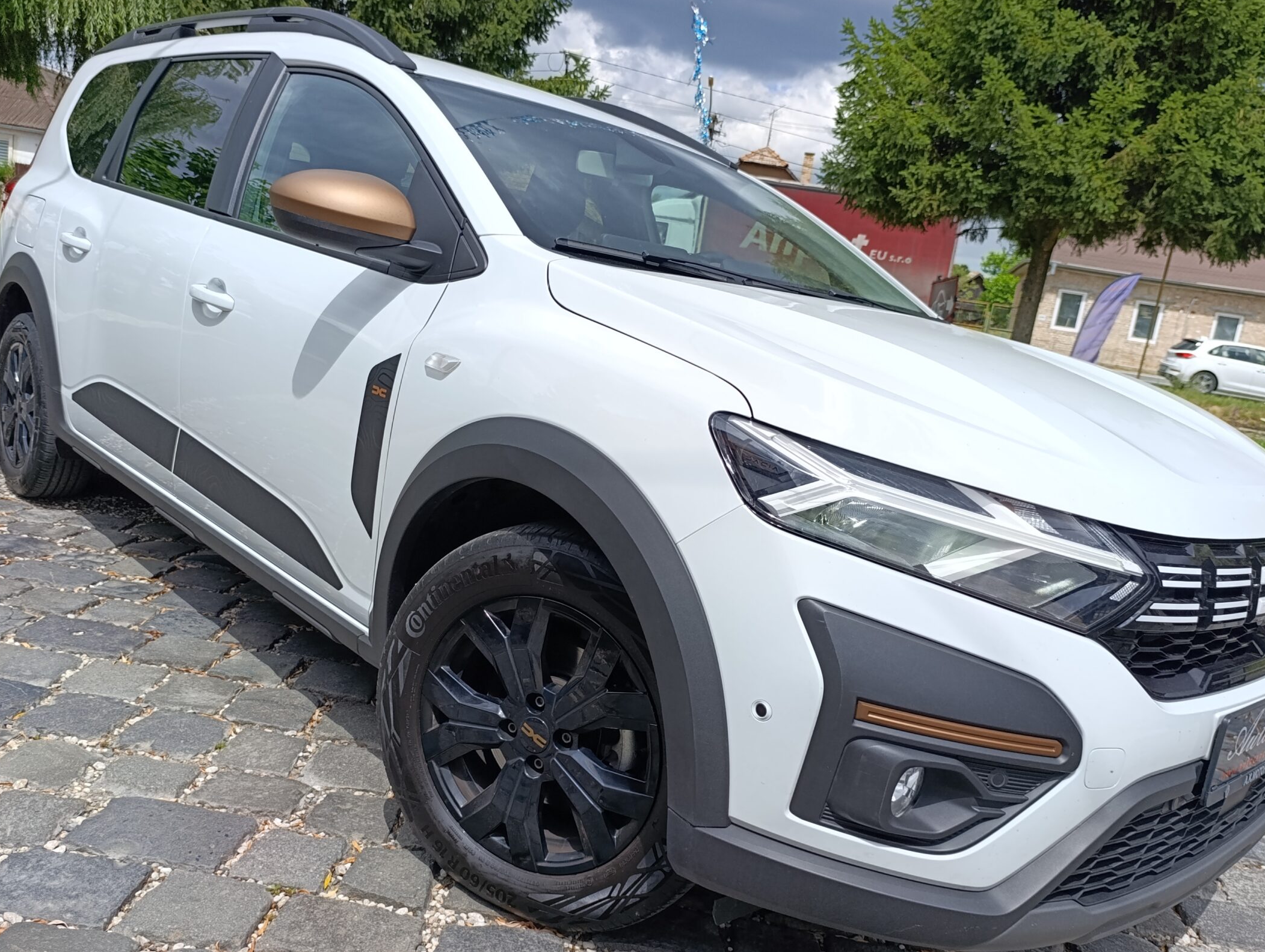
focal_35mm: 28
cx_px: 626
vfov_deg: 49.8
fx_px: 1025
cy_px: 500
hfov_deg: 63.4
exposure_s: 1/654
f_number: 1.6
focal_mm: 6.14
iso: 50
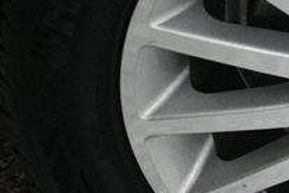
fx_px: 1565
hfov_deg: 10.2
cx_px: 424
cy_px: 59
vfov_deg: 7.0
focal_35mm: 195
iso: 2800
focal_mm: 42
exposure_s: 1/125
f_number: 4.5
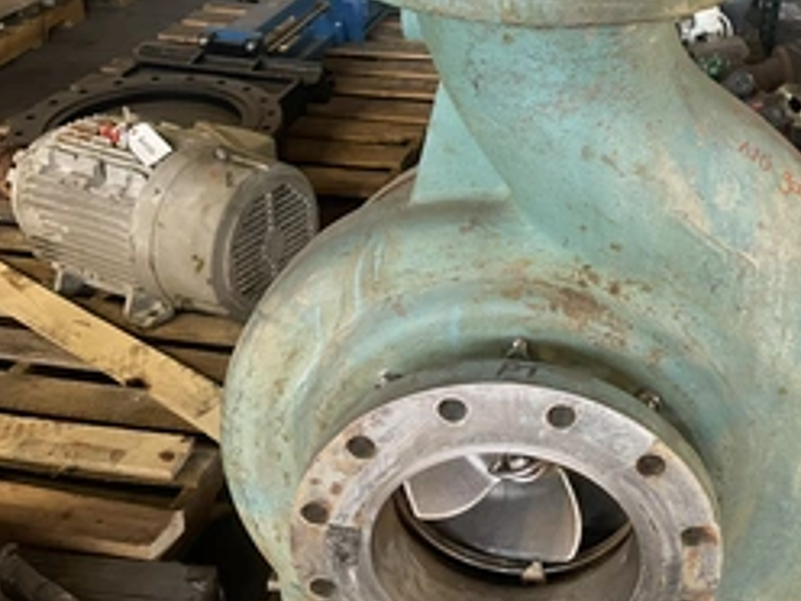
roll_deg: -4.7
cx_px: 617
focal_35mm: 42
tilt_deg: -31.9
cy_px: 271
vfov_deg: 34.3
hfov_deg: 43.1
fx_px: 972
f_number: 1.6
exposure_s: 1/30
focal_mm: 5.1
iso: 500
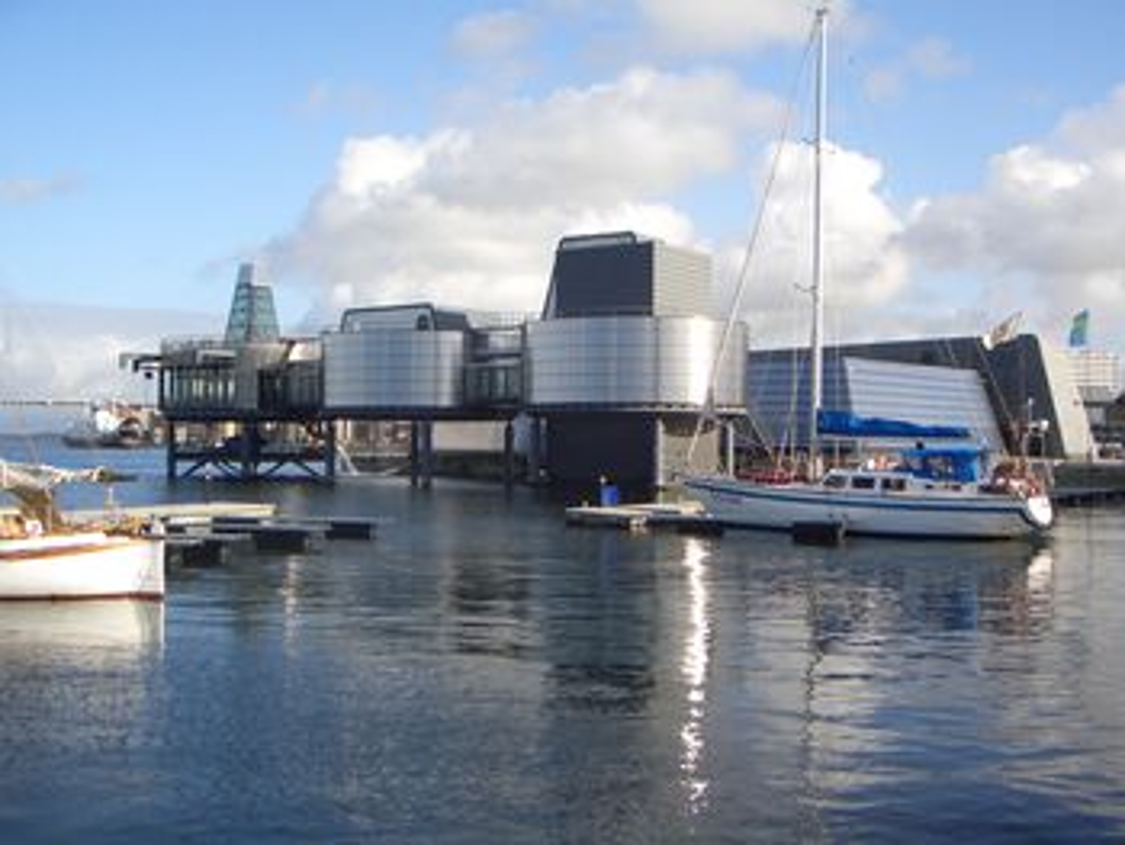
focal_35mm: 39
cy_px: 422
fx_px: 1268
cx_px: 562
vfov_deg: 36.9
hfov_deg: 47.8
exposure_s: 1/320
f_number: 4.8
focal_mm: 8
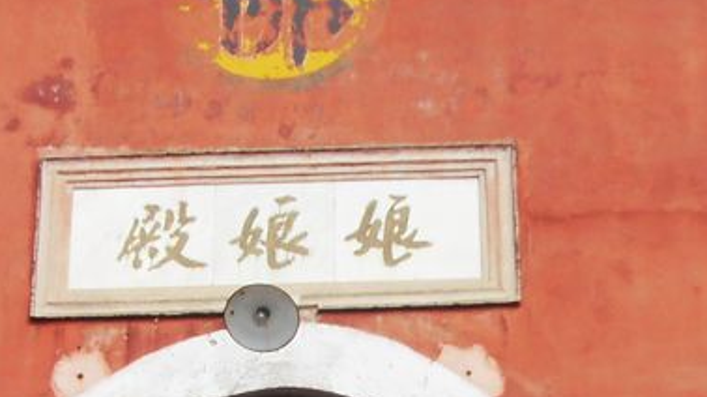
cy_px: 530
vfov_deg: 8.8
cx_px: 219
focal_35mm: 135
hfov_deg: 15.9
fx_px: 2529
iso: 80
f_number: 6.2
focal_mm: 6.6
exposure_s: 1/250
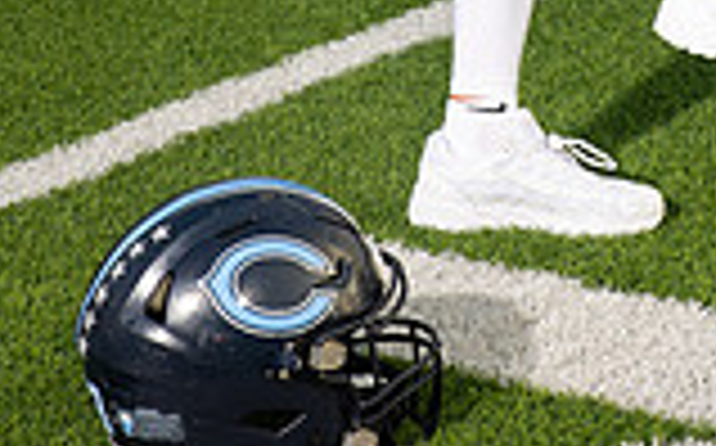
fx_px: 2924
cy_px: -518
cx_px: 621
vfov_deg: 8.2
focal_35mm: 150
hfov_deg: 13.9
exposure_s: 1/320
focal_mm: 52
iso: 160
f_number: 7.1
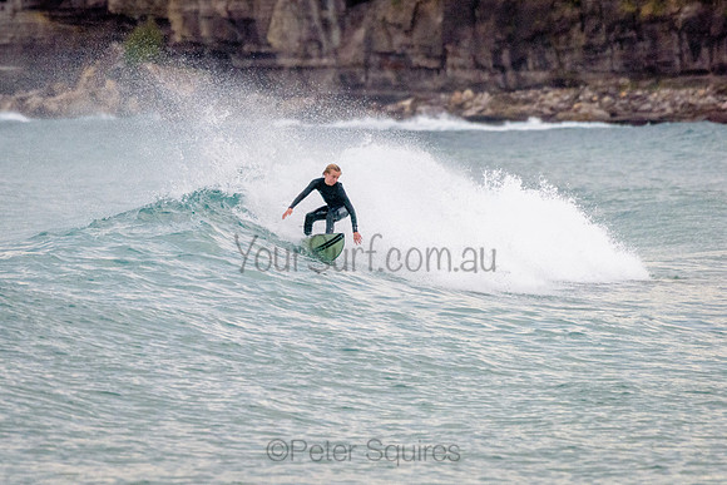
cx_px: 282
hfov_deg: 5.0
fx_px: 8403
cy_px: 236
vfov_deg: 3.3
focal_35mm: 416
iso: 2500
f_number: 5.6
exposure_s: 1/2000
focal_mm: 340
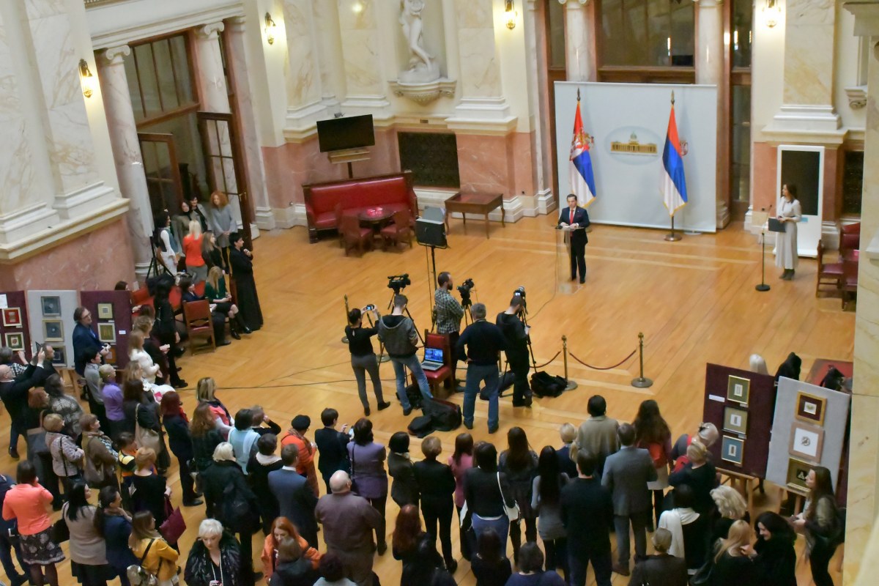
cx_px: 440
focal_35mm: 45
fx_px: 1099
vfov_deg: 29.9
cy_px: 293
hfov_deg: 43.6
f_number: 10
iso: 36000
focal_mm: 30
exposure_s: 1/200
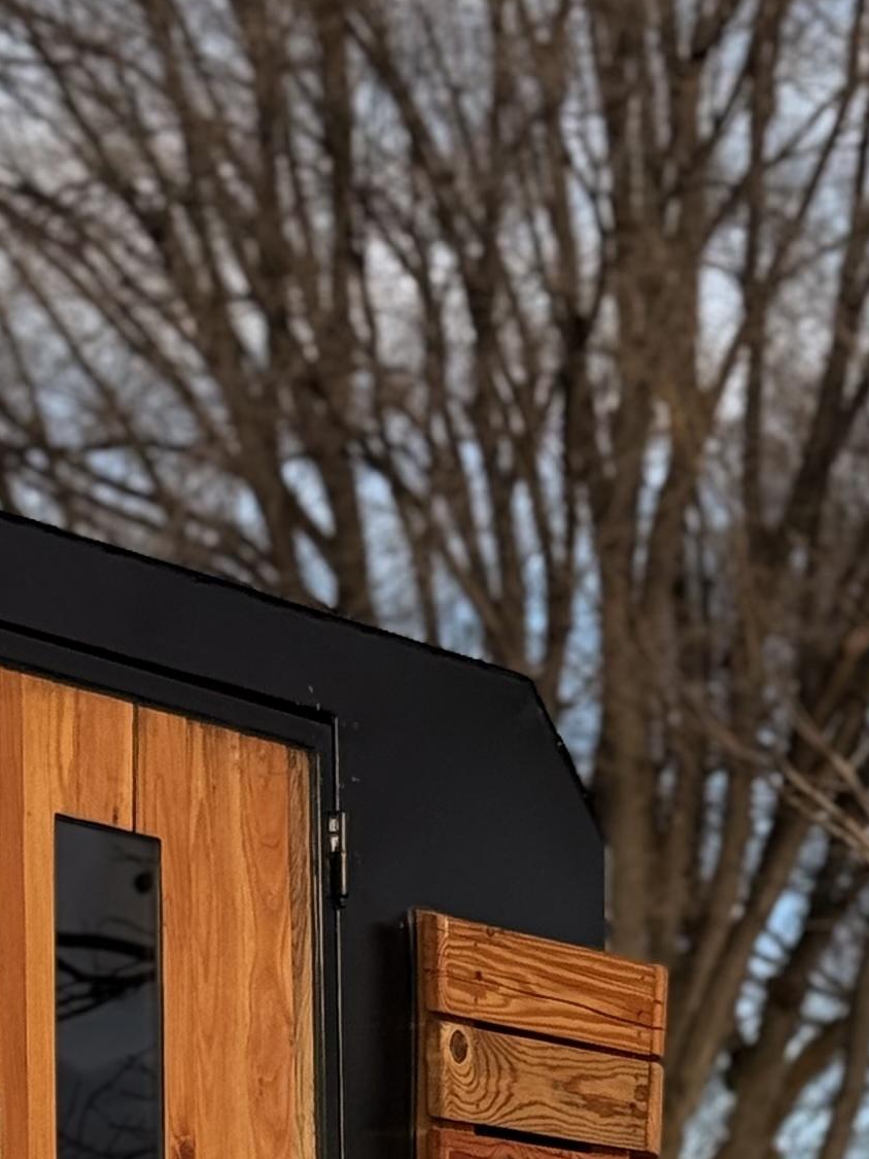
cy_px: 1626
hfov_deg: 8.6
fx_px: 5756
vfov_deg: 11.1
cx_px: 100
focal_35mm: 172
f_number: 1.78
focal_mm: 6.76
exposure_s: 1/2342
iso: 80
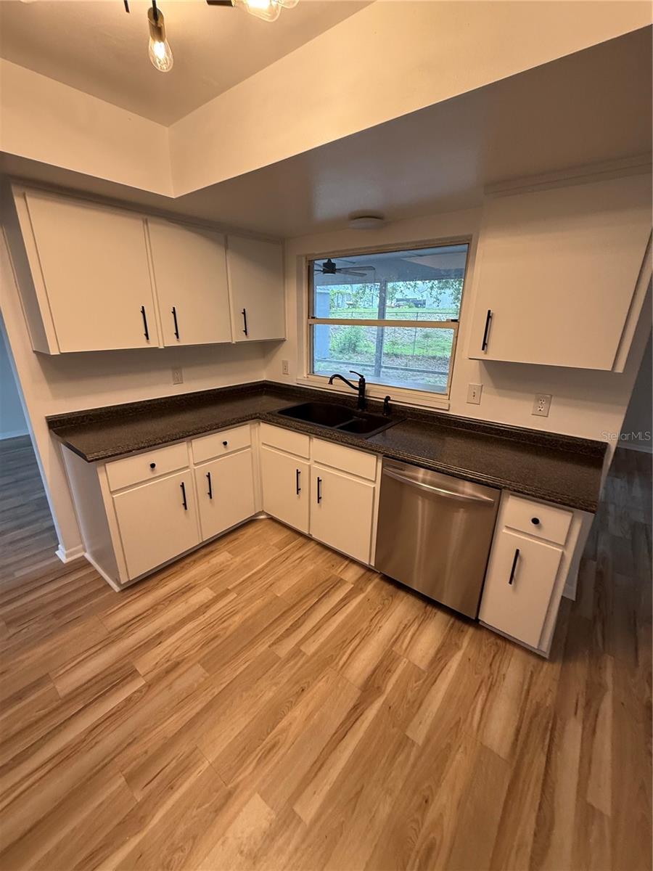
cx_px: 326
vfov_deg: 102.1
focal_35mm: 14
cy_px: 436
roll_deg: -1.5
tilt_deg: -16.3
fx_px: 352
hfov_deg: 85.7
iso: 200
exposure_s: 1/120
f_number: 2.2
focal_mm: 2.22
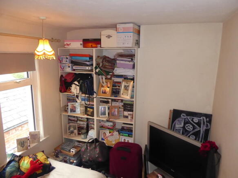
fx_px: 165
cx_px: 119
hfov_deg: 71.6
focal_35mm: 24
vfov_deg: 56.8
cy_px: 89
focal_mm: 4.3
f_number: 3.3
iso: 800
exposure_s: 1/60
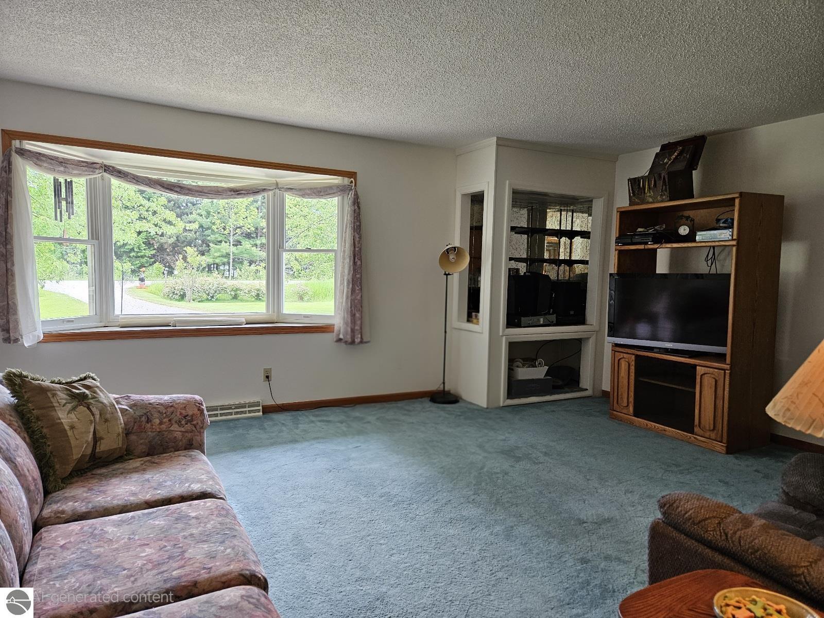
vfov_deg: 58.9
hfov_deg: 73.9
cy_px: 309
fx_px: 547
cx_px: 412
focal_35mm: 23
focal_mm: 5.4
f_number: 1.8
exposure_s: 1/120
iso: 160
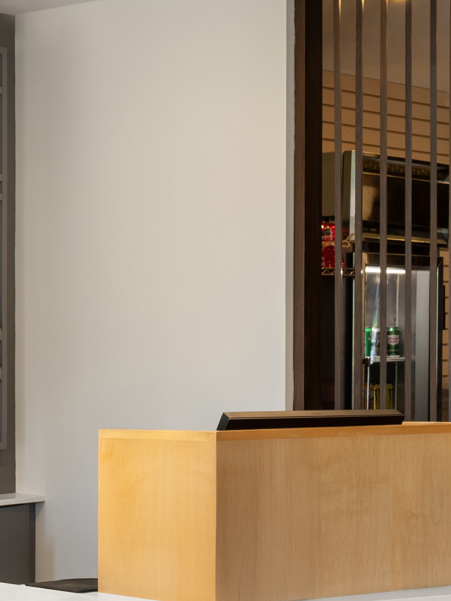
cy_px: 387
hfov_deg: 14.0
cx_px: -75
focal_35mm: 103
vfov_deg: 19.0
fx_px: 1790
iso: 100
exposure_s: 1/100
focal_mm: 30
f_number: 10
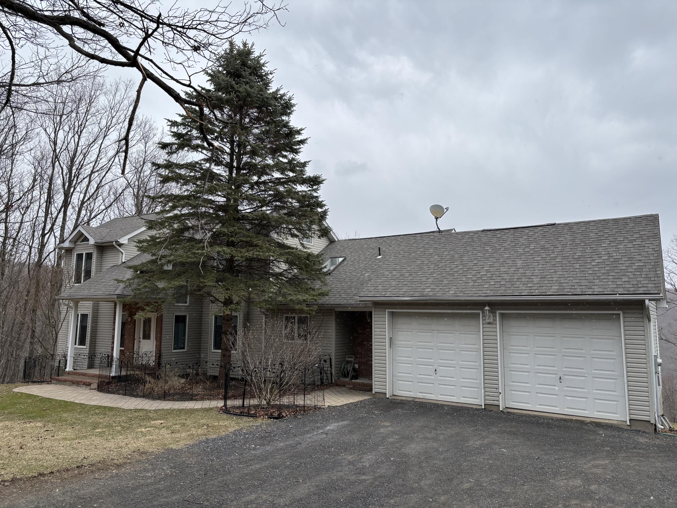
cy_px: 254
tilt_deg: +6.6
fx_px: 508
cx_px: 338
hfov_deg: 67.3
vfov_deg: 53.1
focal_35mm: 26
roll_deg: -1.1
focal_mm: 5.96
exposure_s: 1/3106
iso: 50
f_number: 1.6
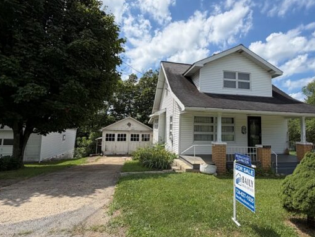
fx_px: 200
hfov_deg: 75.9
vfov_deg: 60.9
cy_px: 105
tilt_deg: +7.7
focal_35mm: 22
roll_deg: -1.8
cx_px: 182
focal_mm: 2.22
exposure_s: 1/985
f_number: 2.2
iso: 20
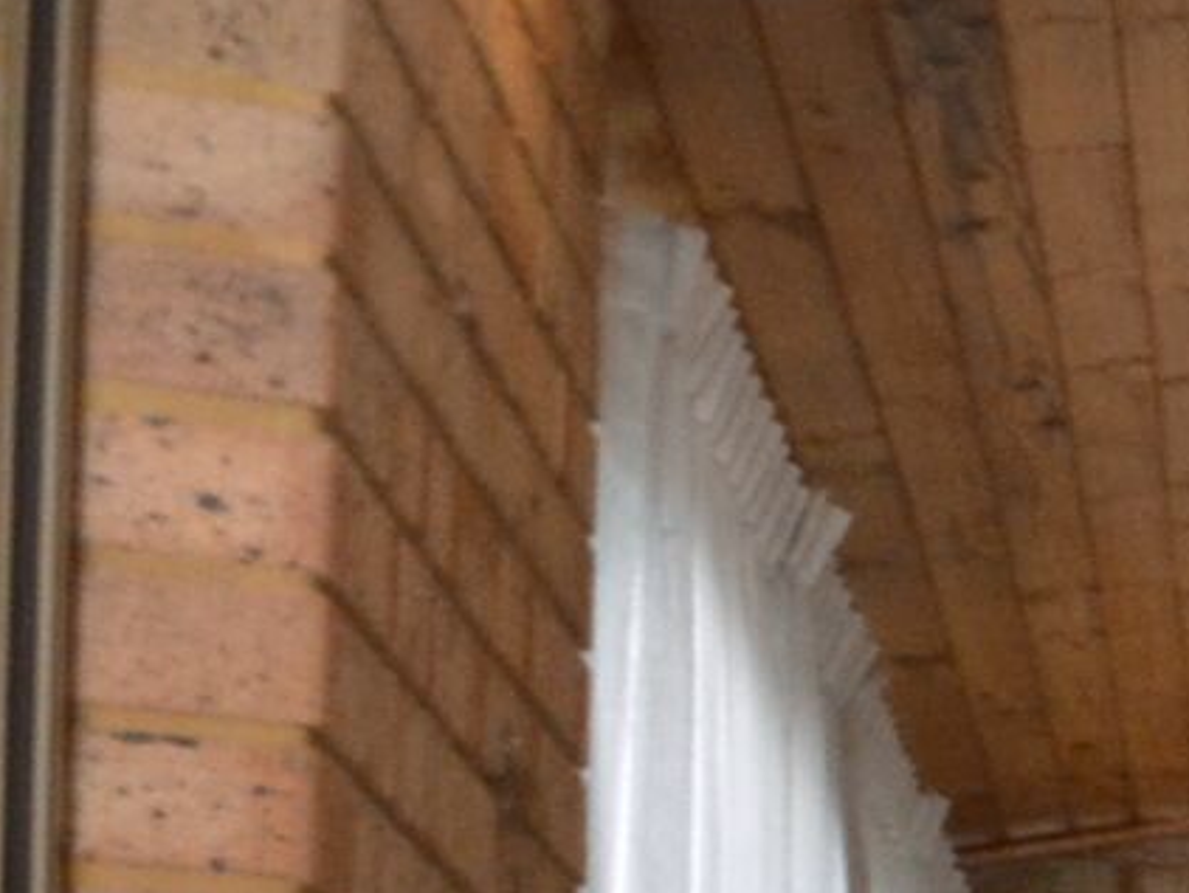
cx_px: 5153
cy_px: 1620
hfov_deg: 7.5
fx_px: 4330
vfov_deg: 11.0
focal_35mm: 126
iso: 800
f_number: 4
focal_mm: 10
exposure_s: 1/60
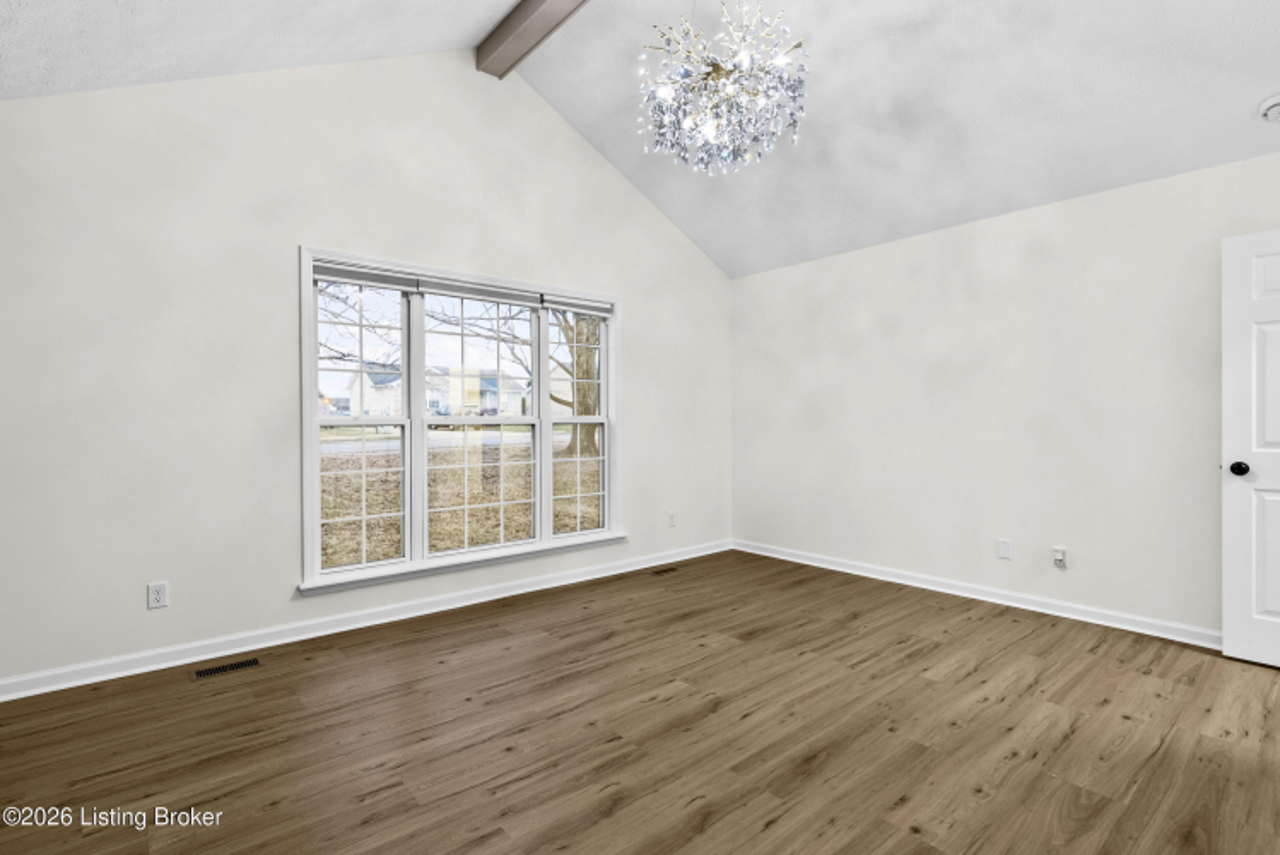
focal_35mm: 17
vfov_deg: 70.5
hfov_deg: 93.3
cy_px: 428
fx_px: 605
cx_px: 640
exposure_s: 1/2.5
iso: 400
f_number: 10
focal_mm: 17
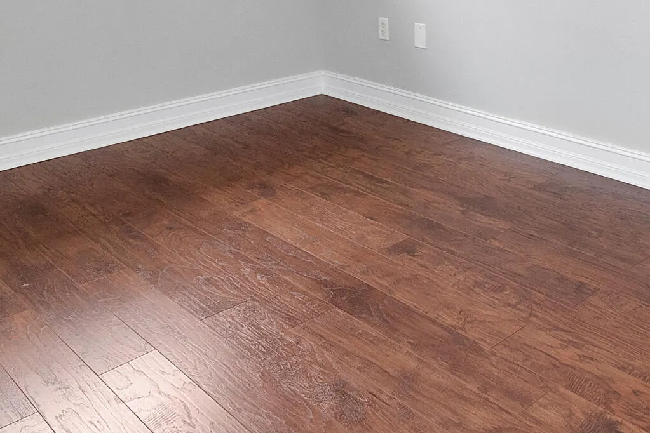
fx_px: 794
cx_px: 400
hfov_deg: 44.2
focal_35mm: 44
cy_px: -117
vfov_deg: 26.3
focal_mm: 10
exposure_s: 1/100
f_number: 8
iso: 640
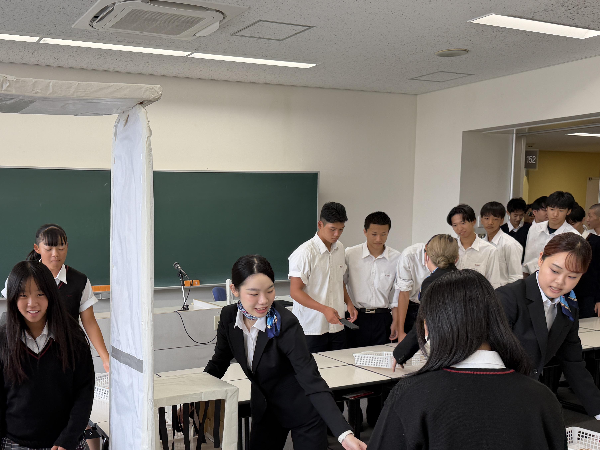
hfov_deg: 48.5
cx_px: 222
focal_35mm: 38
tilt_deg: -7.9
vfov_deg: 37.2
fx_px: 659
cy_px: 307
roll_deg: +1.3
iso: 64
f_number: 1.78
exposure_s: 1/129
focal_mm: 6.76
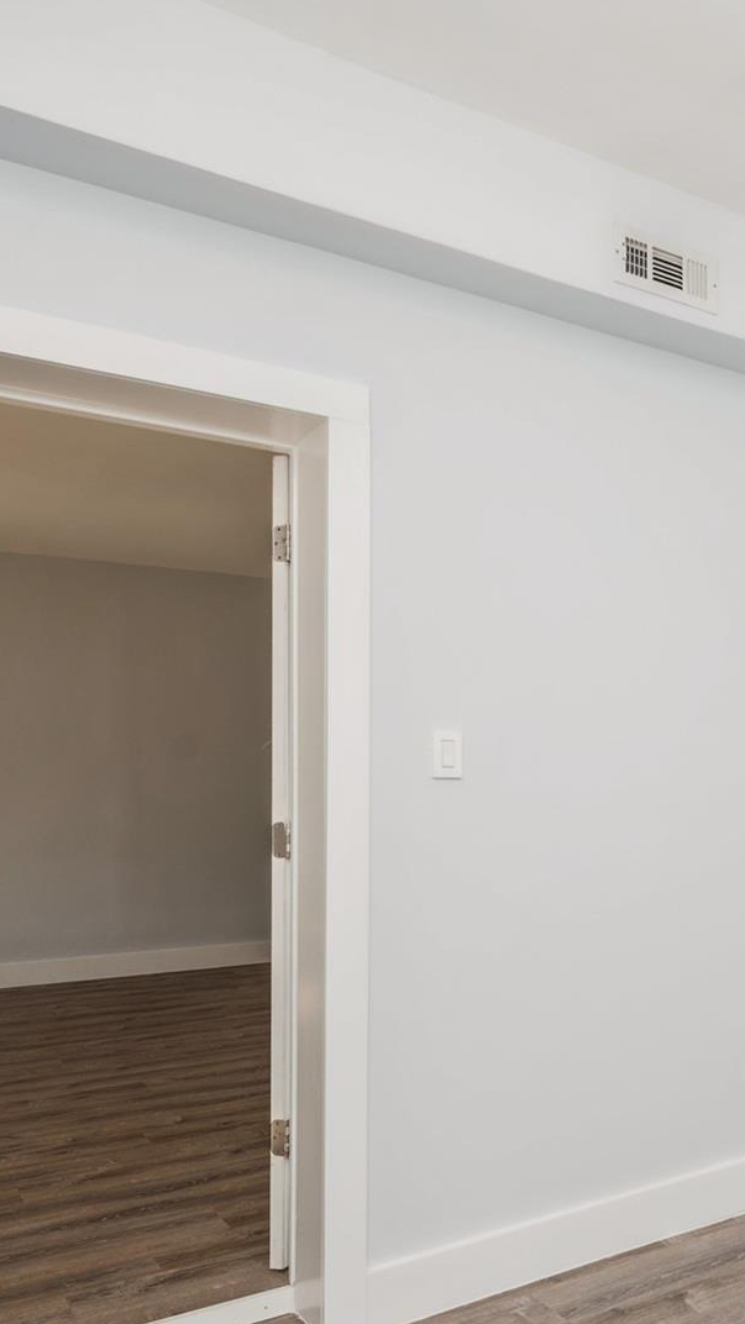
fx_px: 1124
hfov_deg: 30.9
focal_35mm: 32
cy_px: 786
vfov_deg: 60.6
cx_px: 897
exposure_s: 1/60
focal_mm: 16
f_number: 7.1
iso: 200
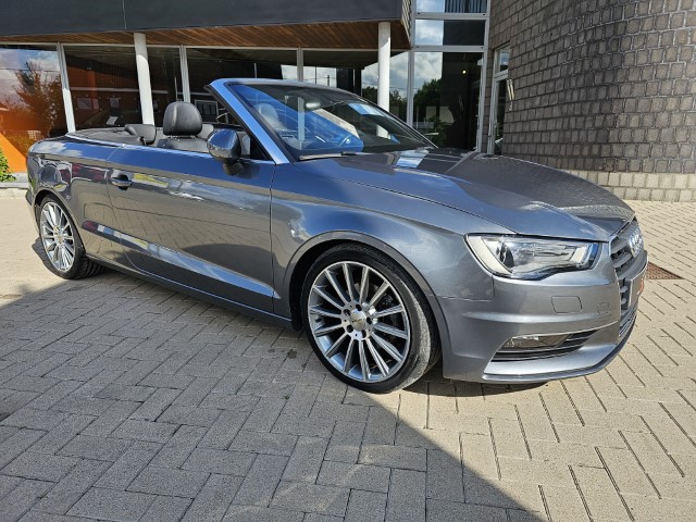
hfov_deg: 73.9
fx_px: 462
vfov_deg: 58.9
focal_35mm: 23
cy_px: 261
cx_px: 348
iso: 10
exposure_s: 1/457
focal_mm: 6.3
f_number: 1.7
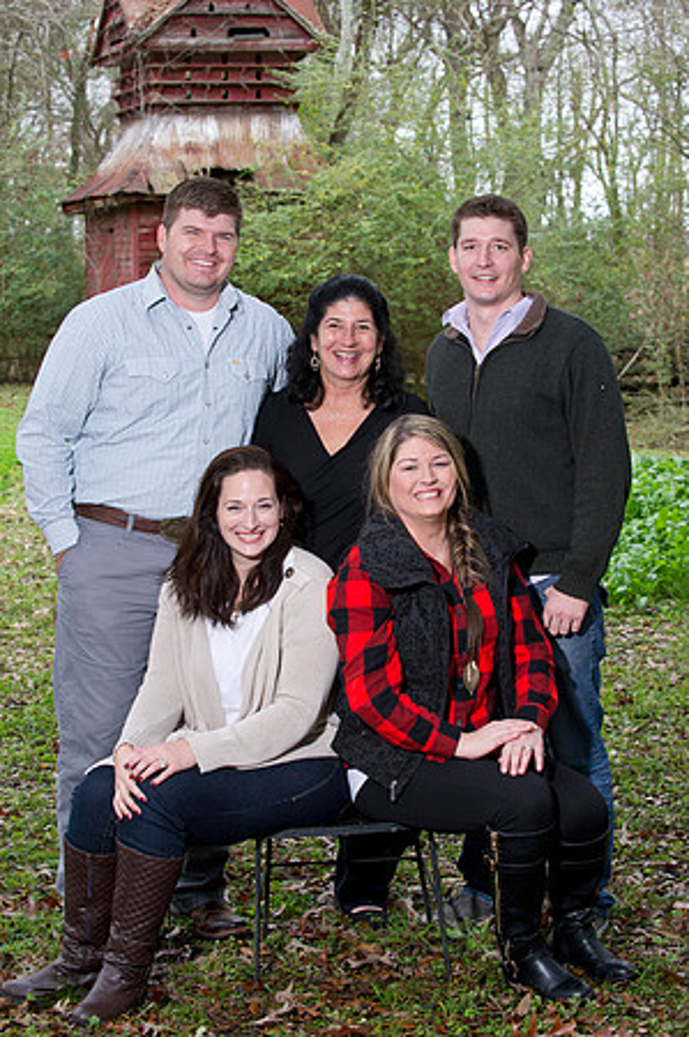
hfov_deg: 19.4
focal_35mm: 70
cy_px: 518
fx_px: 2014
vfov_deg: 28.9
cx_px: 344
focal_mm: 70
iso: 800
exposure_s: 1/125
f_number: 6.3
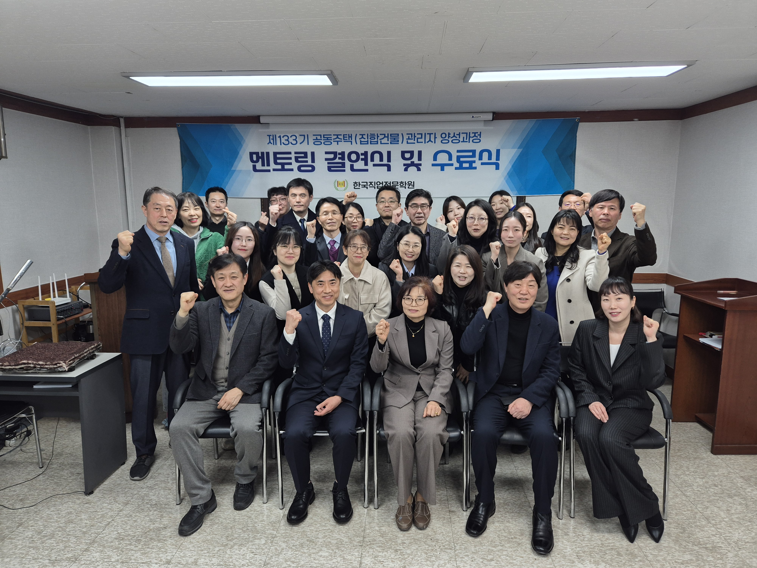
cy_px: 284
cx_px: 378
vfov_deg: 58.9
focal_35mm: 23
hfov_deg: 73.9
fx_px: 503
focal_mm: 5.4
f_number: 1.8
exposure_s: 1/120
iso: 100
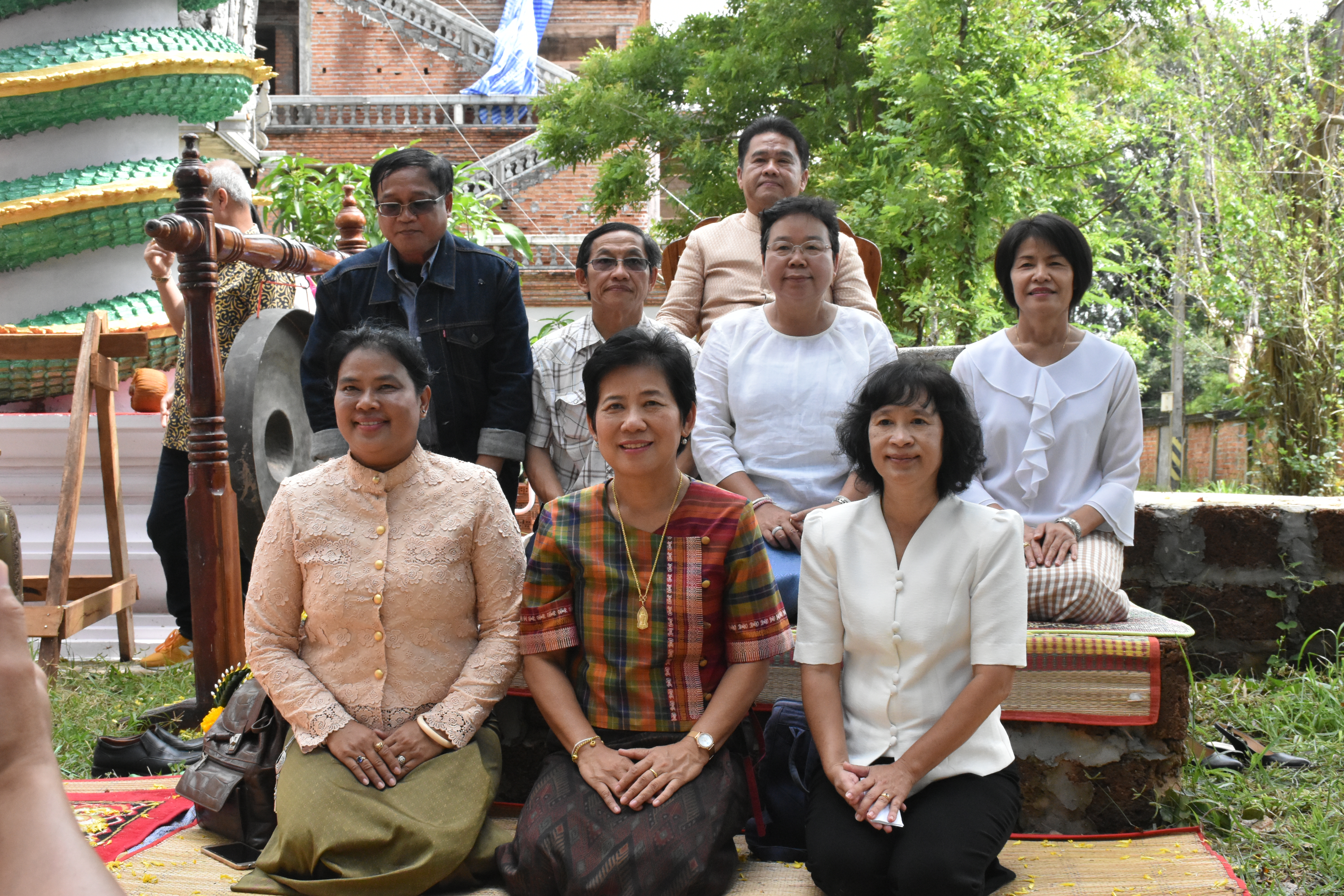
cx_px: 672
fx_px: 1792
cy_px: 448
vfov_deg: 28.1
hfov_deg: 41.1
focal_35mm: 48
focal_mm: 32
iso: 2500
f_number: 13
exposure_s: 1/640
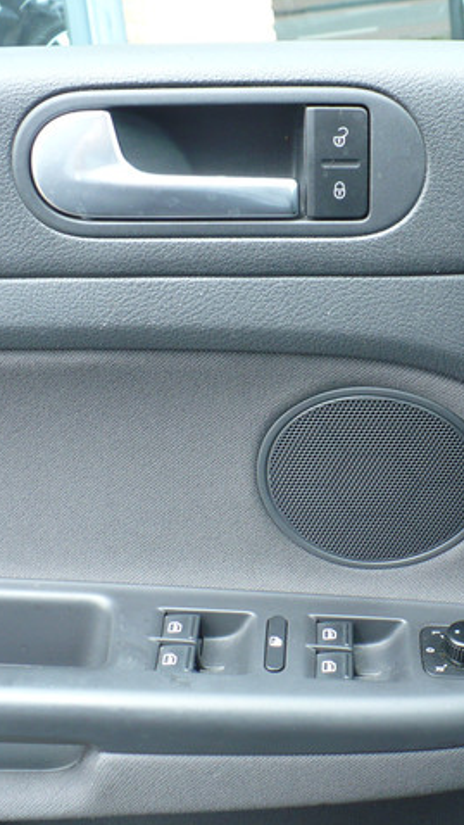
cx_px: 404
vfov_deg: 38.5
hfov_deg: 21.8
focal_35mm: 54
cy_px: 412
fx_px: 1181
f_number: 2.8
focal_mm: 6.1
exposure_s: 1/30
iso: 100
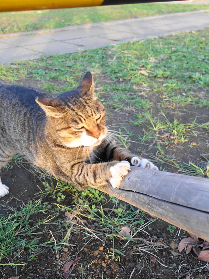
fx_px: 282
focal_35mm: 35
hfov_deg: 40.2
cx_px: 71
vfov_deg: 52.6
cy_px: 140
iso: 125
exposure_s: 1/60
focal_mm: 8.8
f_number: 2.8
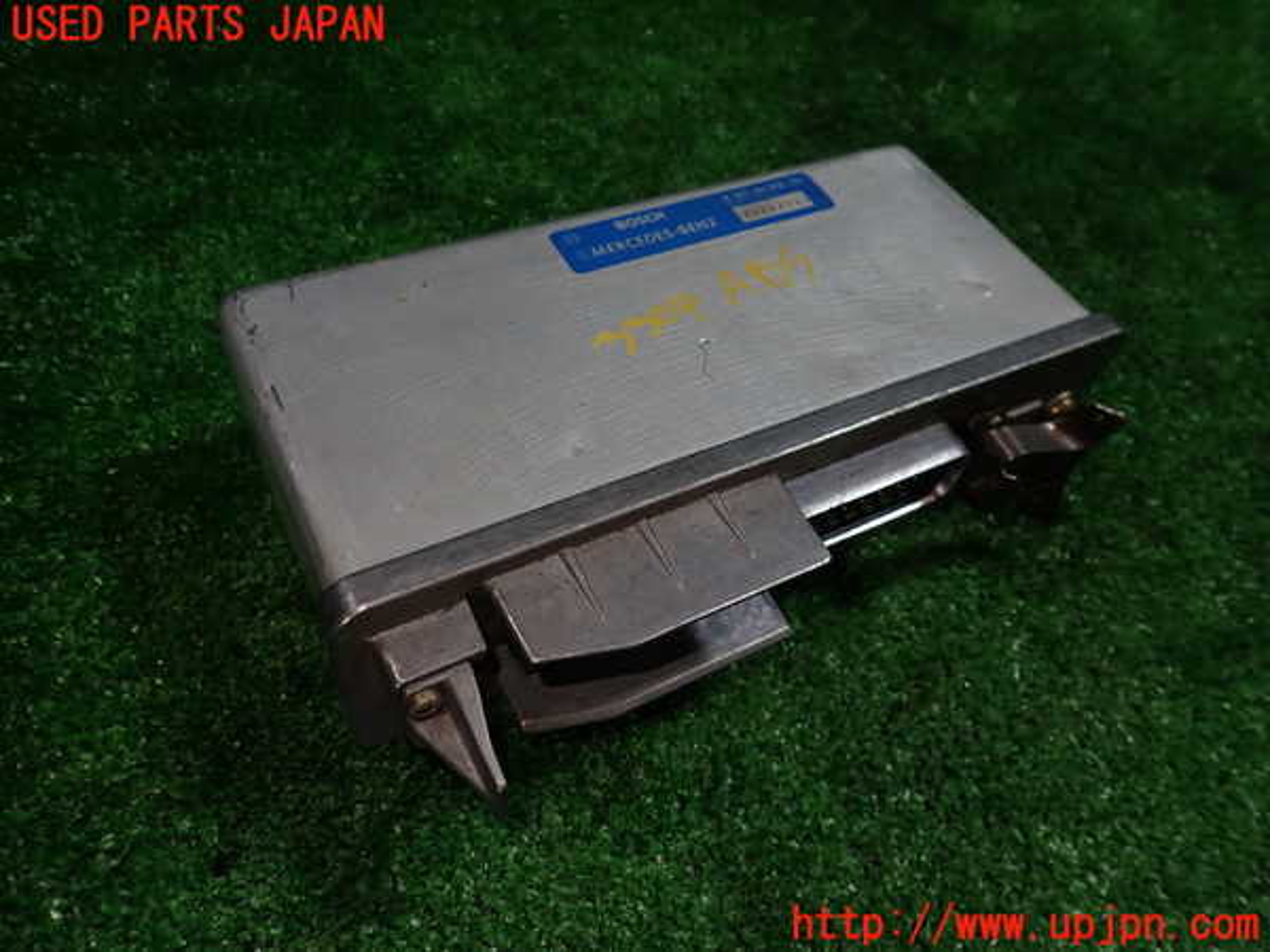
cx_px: 635
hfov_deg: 69.4
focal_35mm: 25
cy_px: 476
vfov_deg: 54.9
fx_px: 917
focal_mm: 4.5
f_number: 2.8
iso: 125
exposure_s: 1/60
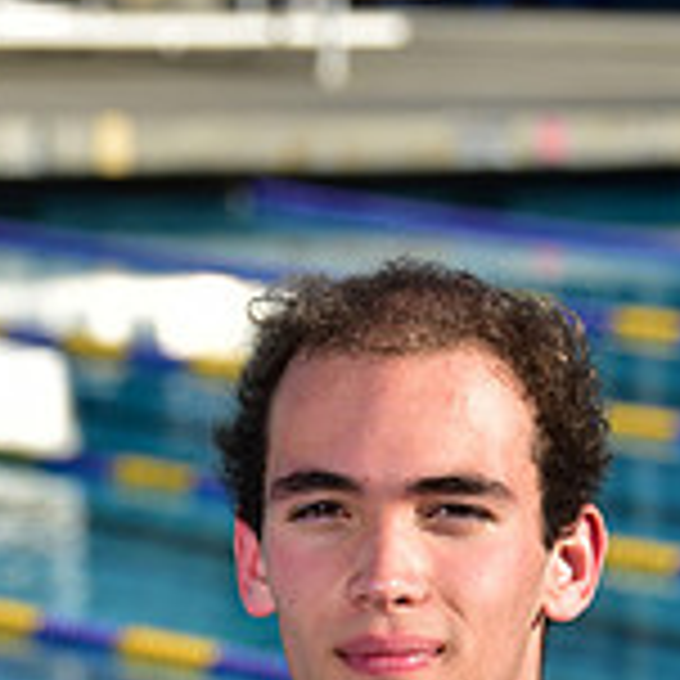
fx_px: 8690
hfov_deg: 4.5
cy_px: 1162
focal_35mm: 391
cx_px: 376
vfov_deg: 4.4
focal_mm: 120
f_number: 6.3
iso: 64
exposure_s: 1/250
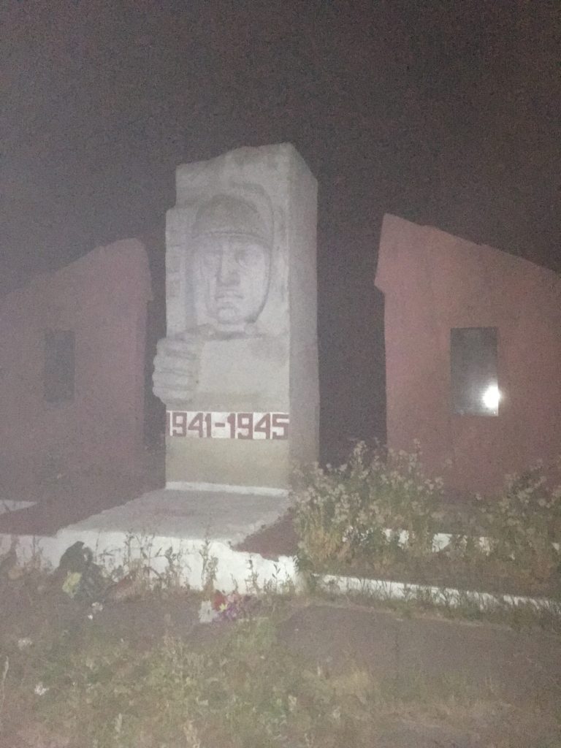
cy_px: 374
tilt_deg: +0.5
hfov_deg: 48.2
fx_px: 627
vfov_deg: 61.7
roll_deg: -0.2
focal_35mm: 29
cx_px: 280
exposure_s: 1/17
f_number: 2.2
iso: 1600
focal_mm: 4.15
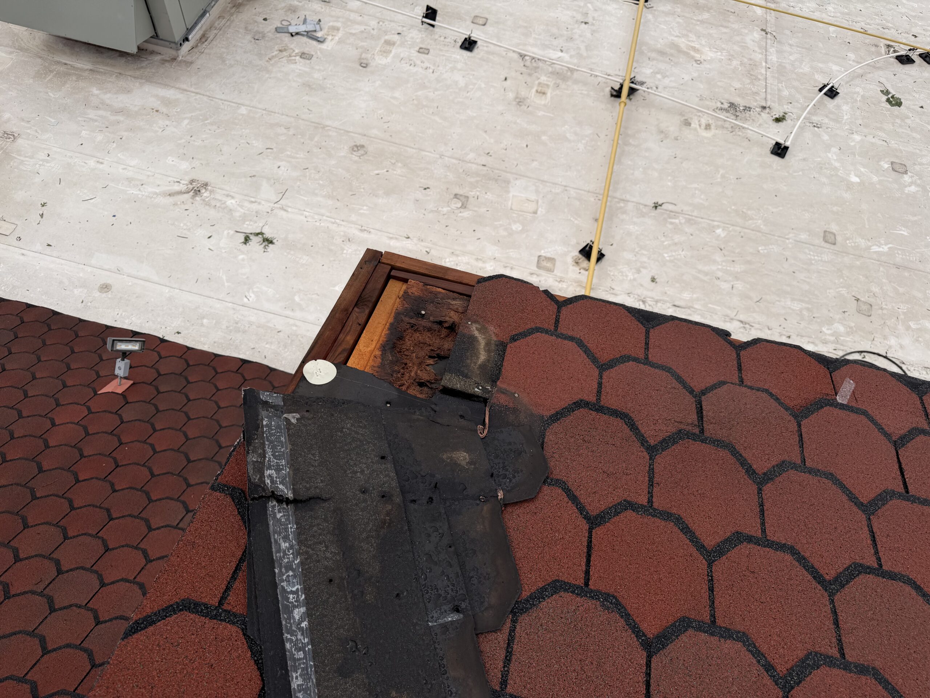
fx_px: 645
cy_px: 349
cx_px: 465
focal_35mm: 24
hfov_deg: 71.6
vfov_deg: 56.8
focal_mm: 6.76
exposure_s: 1/6711
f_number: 1.78
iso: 80
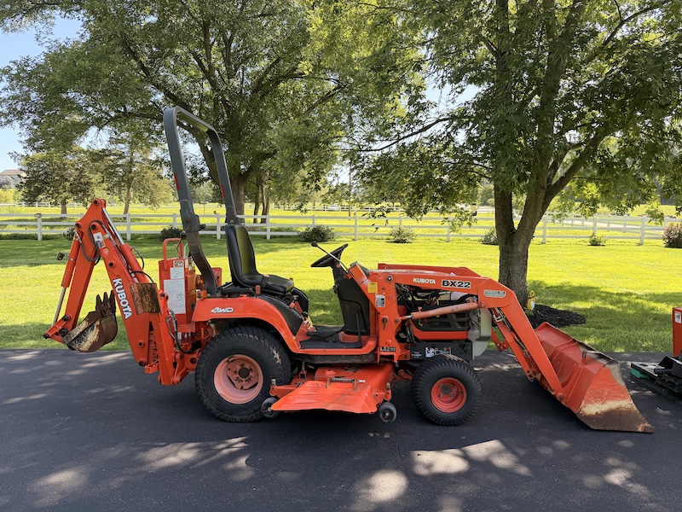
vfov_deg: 56.8
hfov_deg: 71.6
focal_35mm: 24
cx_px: 341
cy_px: 256
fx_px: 473
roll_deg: -2.3
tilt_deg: -2.5
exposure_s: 1/898
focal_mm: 6.76
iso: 100
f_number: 1.78
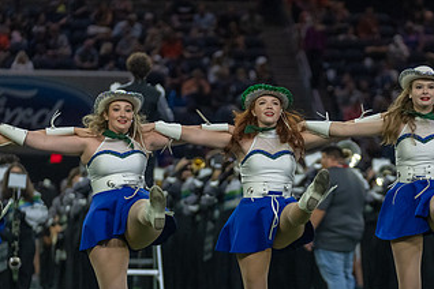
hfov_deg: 7.8
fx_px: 3170
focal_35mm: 263
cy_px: 231
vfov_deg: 5.2
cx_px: 308
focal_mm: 144
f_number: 2.8
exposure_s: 1/1250
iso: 4000
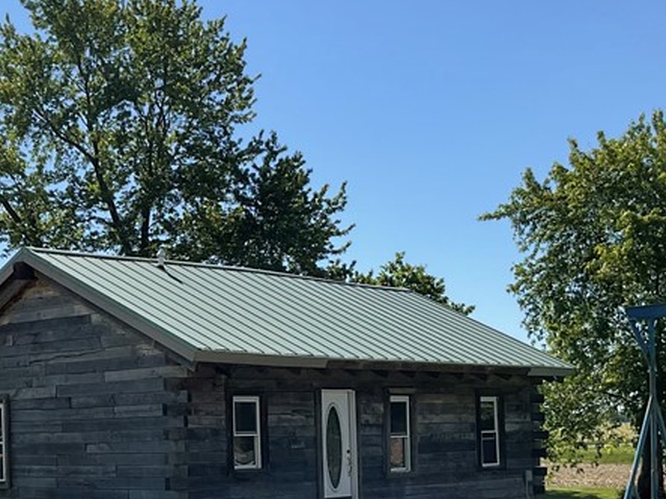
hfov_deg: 28.0
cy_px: 394
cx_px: 81
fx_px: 1289
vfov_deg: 21.7
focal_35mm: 67
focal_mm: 3
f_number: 1.8
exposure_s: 1/2667
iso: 16
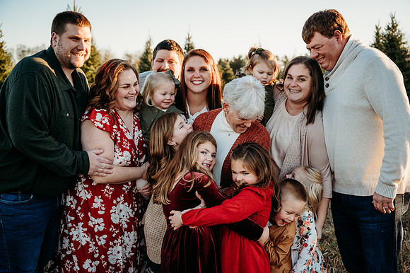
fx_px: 489
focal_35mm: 43
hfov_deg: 45.5
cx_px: 205
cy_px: 136
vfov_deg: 31.2
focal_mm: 43
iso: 400
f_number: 4
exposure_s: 1/640
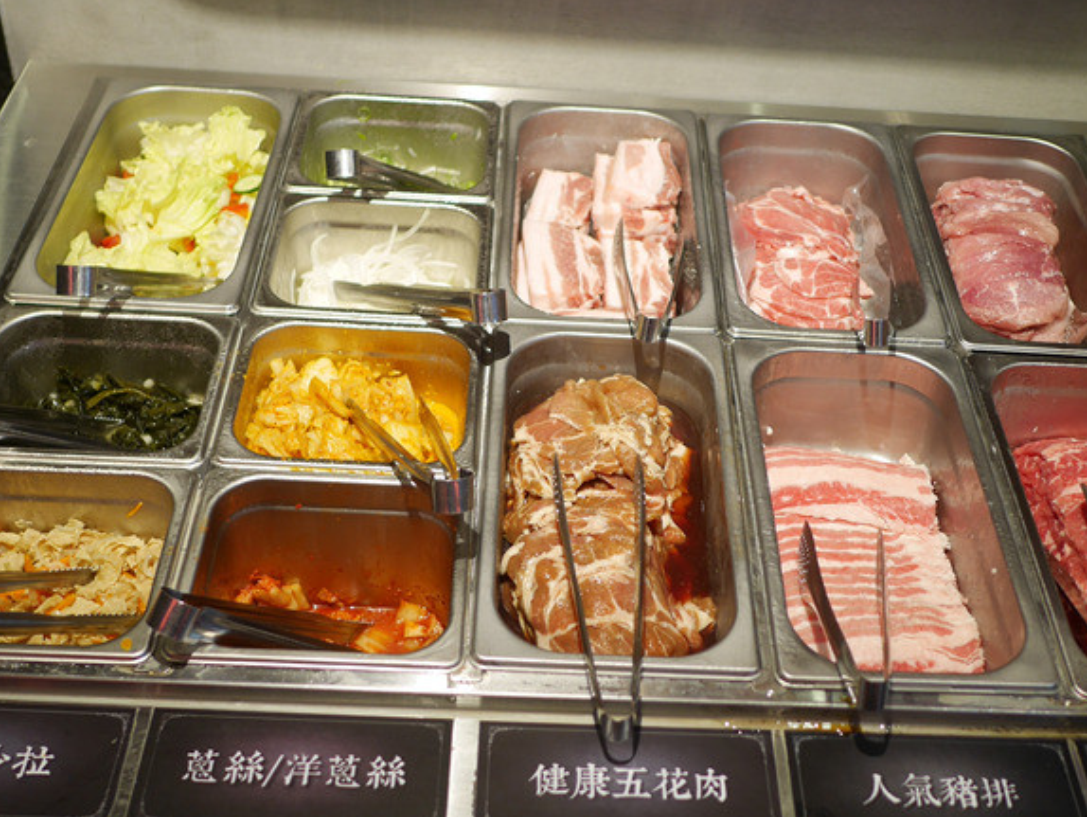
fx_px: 1476
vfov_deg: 30.9
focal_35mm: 47
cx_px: 587
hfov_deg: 40.4
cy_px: 439
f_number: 1.7
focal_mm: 15
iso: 200
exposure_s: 1/80
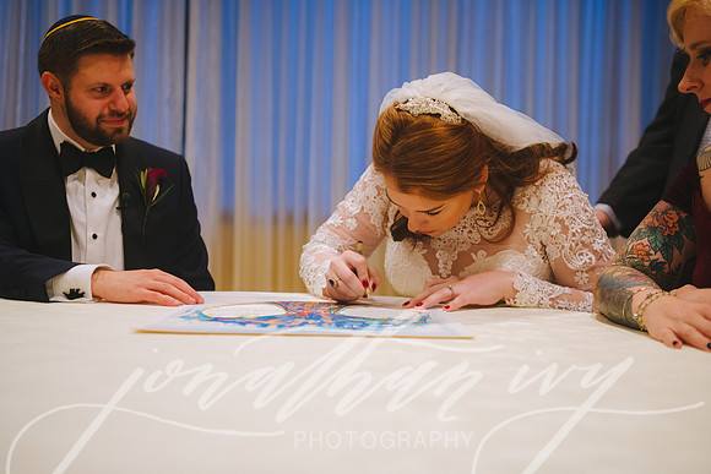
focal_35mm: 48
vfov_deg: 28.1
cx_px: 356
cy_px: 237
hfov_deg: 41.1
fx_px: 949
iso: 1250
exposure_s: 1/125
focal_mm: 48
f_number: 2.8
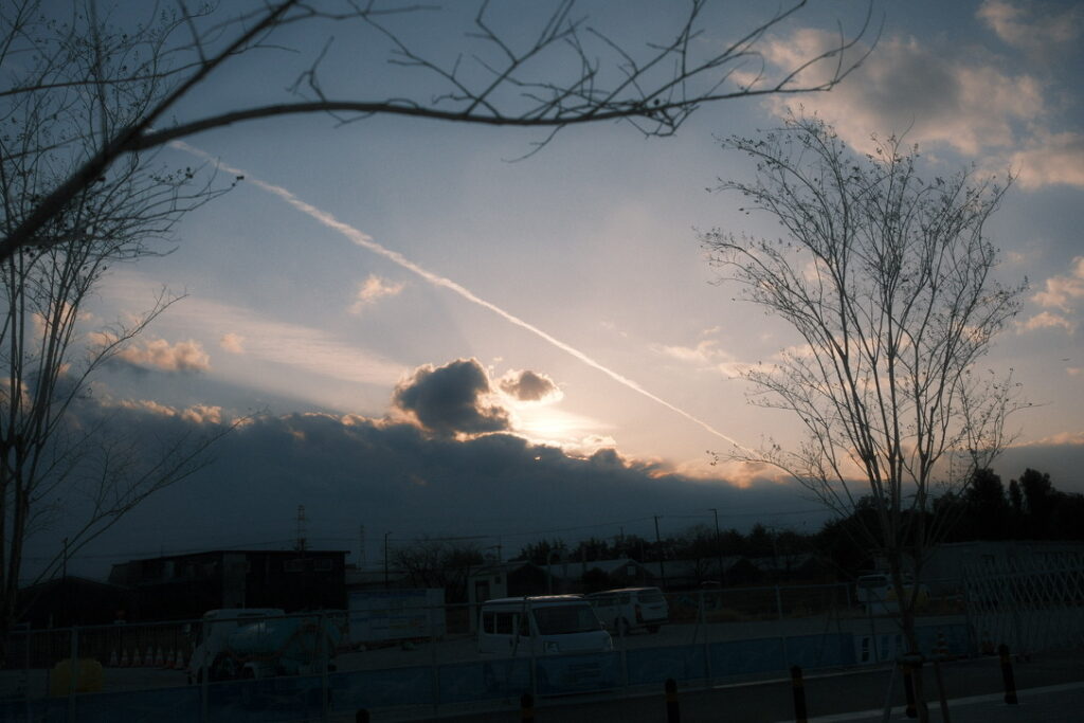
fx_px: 1054
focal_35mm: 35
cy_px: 362
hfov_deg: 54.4
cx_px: 542
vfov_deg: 37.9
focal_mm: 23
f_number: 5.6
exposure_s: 1/5800
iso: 500
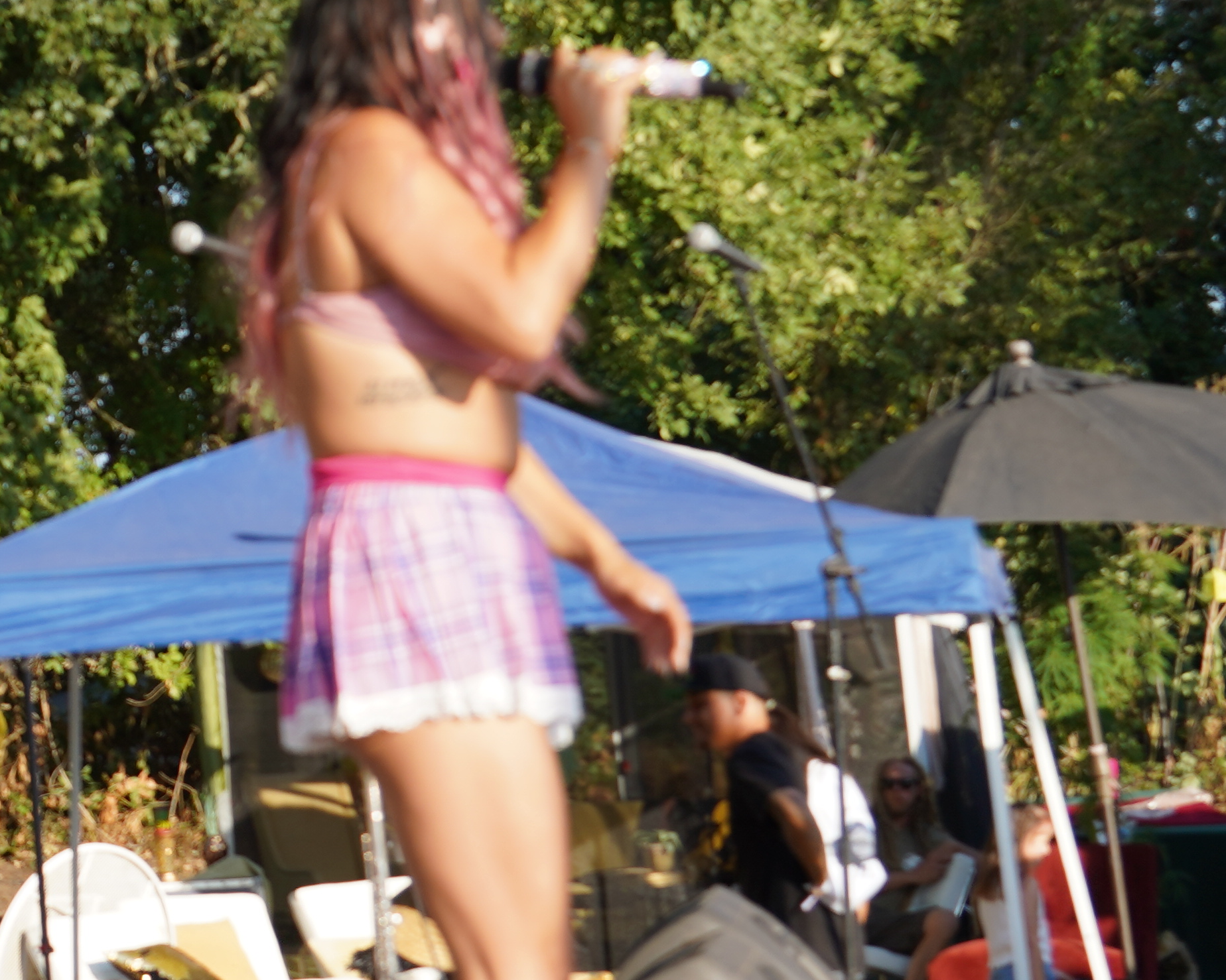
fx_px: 4644
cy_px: 268
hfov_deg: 13.9
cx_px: -744
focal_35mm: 128
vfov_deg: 12.0
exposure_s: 1/250
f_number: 5
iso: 100
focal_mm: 42
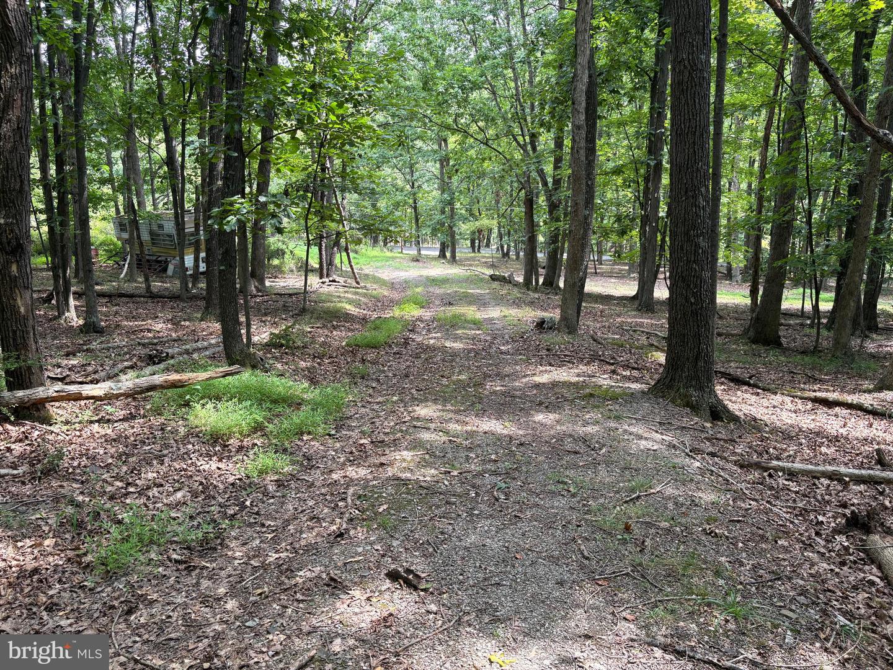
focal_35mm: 26
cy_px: 335
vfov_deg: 53.1
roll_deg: +1.1
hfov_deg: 67.3
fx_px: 671
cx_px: 446
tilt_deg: -16.5
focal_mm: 5.96
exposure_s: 1/122
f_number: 1.6
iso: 40
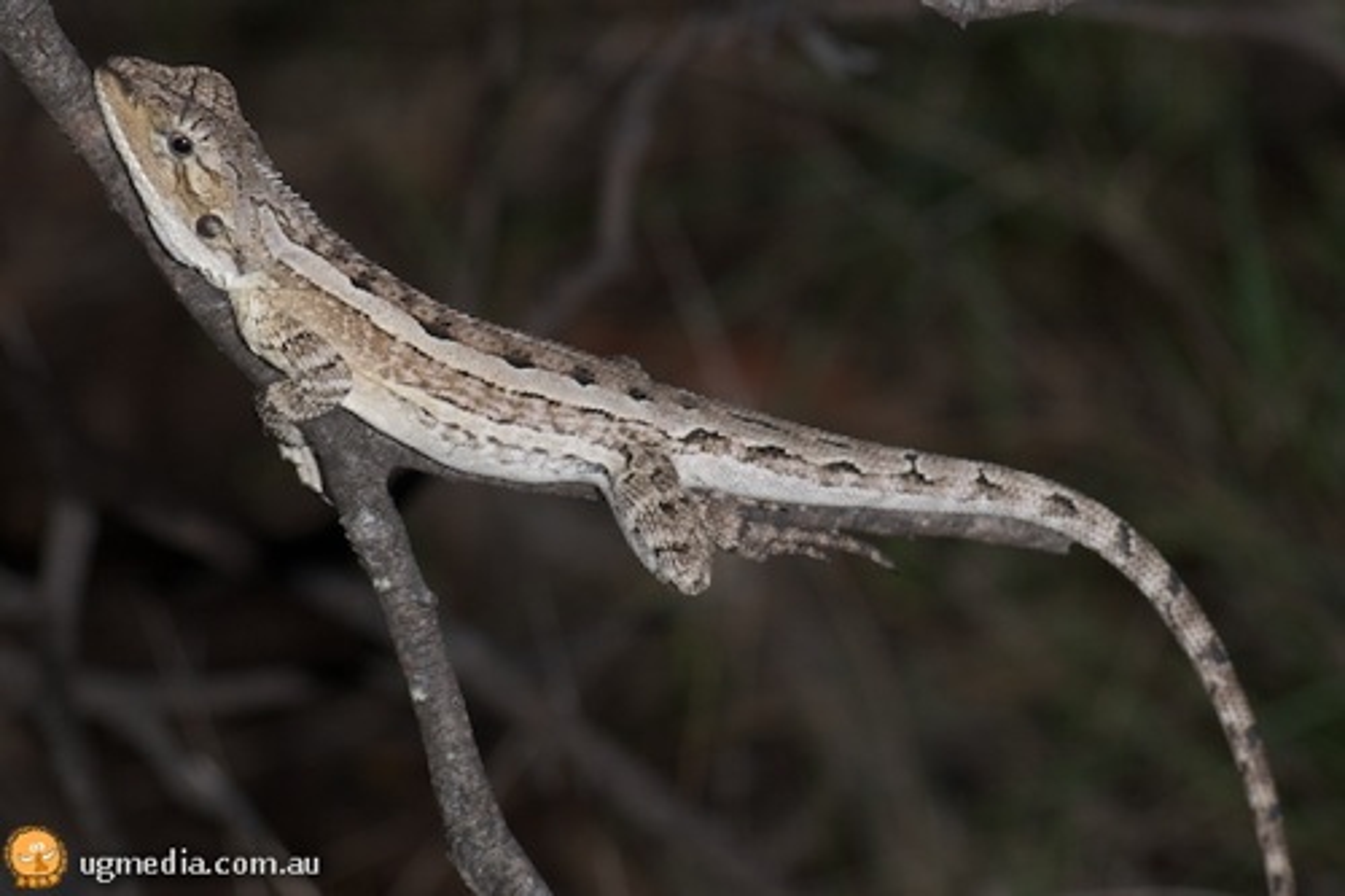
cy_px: 448
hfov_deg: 13.0
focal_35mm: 158
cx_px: 672
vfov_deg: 8.7
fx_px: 5882
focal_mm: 105
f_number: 8
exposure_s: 1/125
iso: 100
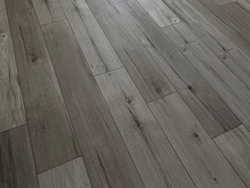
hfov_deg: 39.4
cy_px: -112
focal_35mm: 48
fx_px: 347
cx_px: 158
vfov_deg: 22.9
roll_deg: -2.7
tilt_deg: -11.3
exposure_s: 1/120
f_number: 2.2
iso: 125
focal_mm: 2.22
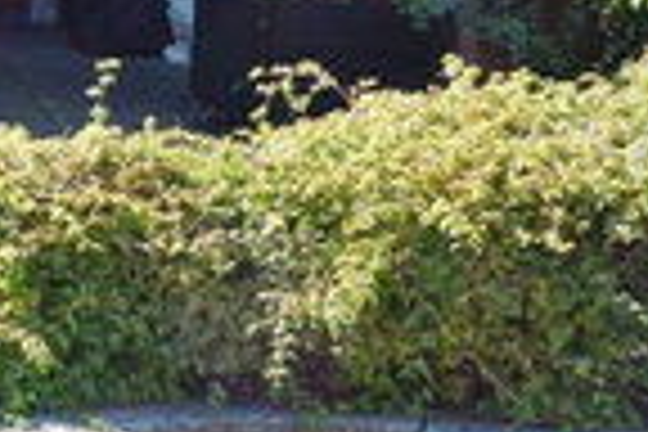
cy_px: -70
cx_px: -112
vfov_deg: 10.8
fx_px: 2250
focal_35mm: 125
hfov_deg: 15.8
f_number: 10
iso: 400
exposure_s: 1/200
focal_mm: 30
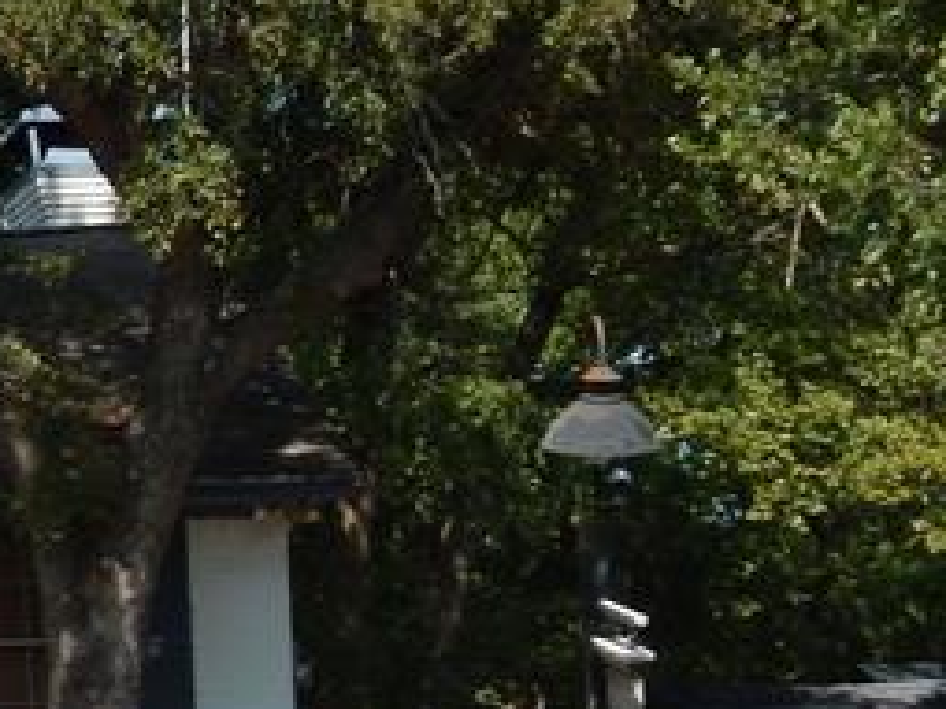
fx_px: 6037
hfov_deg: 8.6
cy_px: 583
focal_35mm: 221
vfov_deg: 6.7
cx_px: -805
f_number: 3.8
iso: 125
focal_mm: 9.7
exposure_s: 1/800
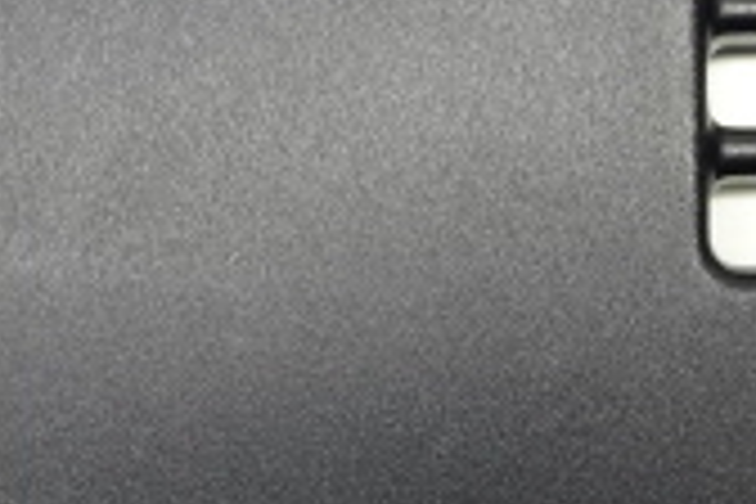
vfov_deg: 14.3
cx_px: 688
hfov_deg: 21.0
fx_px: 1995
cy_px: 76
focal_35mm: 95
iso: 100
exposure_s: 1/30
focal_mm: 4.1
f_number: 3.5
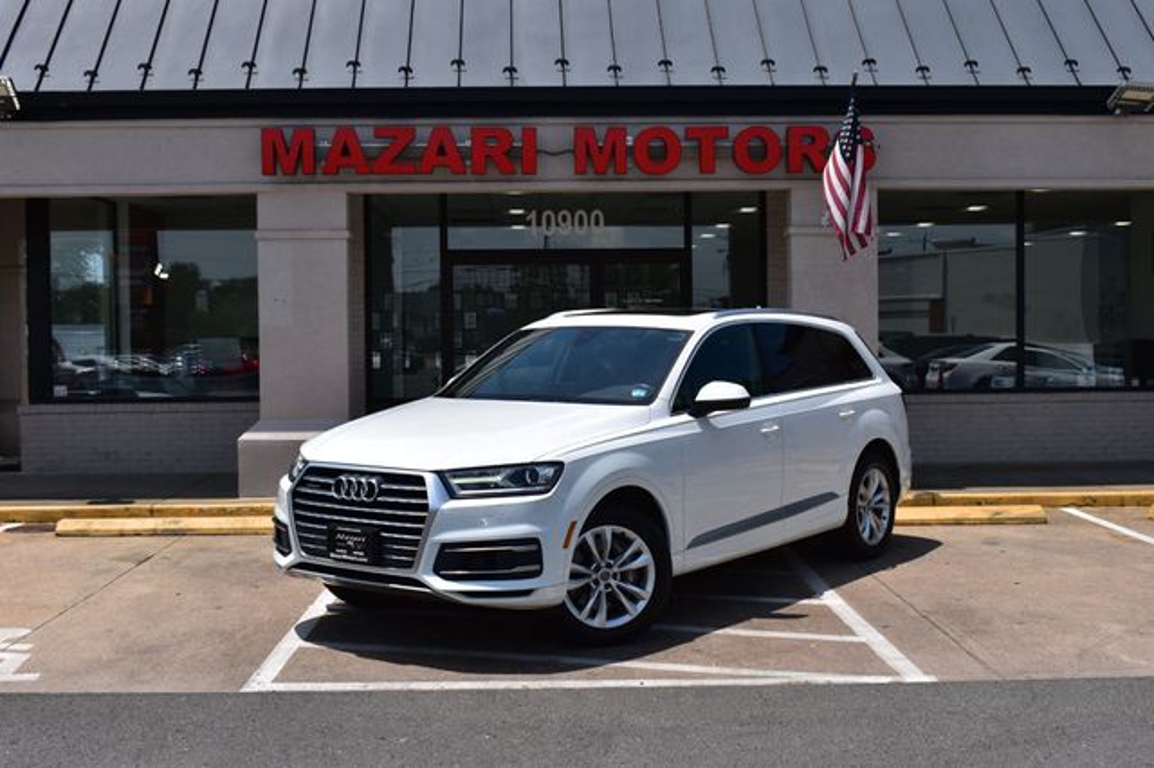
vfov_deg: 30.8
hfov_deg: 45.0
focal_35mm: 44
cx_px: 577
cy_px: 384
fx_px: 1394
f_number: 11
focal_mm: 29
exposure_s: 1/640
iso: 200
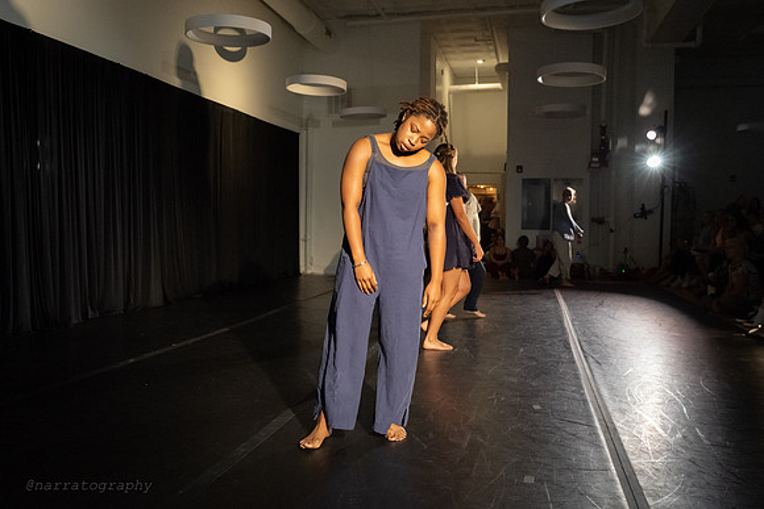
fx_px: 659
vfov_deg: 42.3
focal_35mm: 31
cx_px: 359
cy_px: 243
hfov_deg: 60.2
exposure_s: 1/400
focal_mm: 28
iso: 6400
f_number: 4
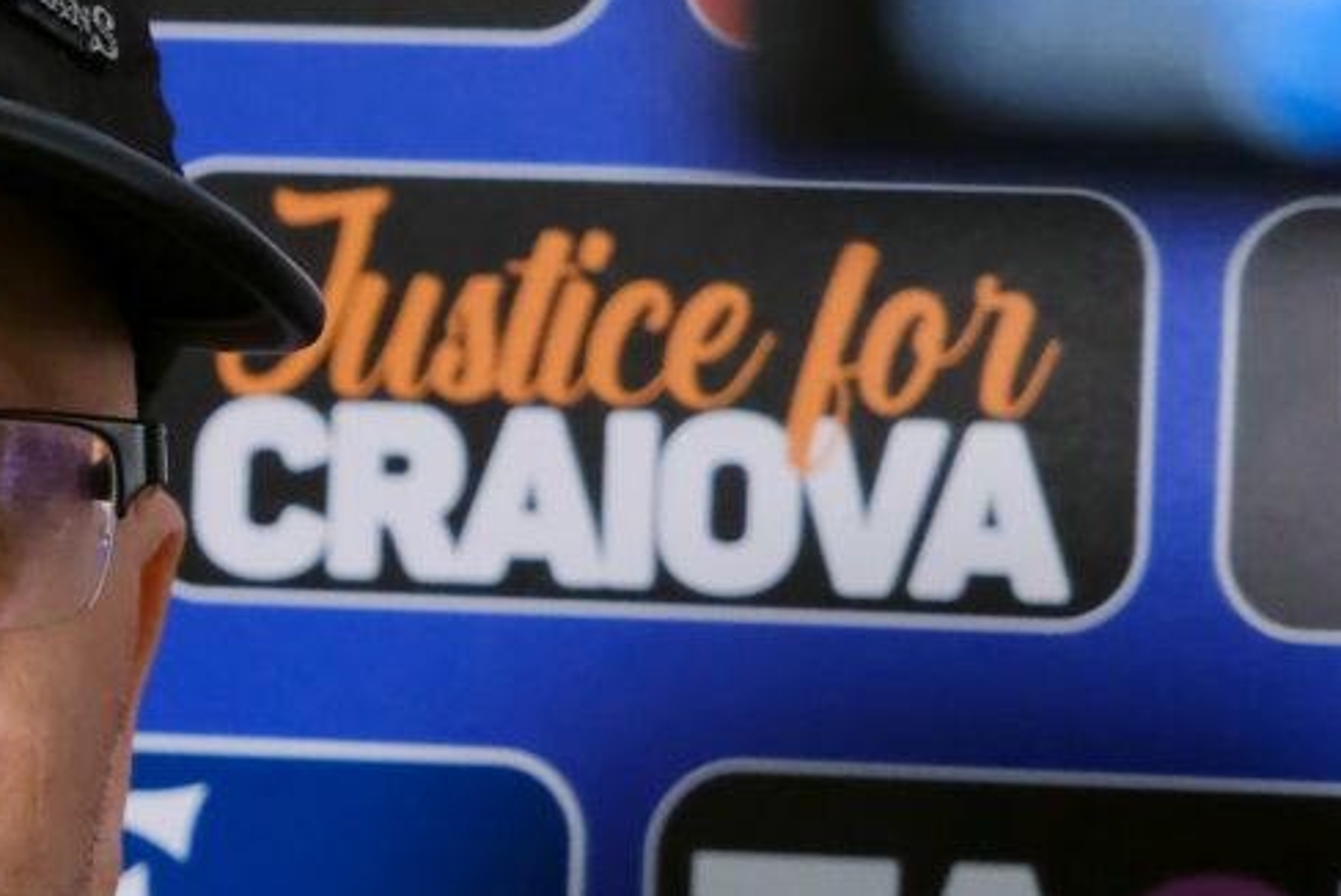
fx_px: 12821
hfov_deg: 5.9
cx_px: -442
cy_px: 388
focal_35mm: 344
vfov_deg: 4.0
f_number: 5.6
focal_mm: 80
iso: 3200
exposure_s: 1/160
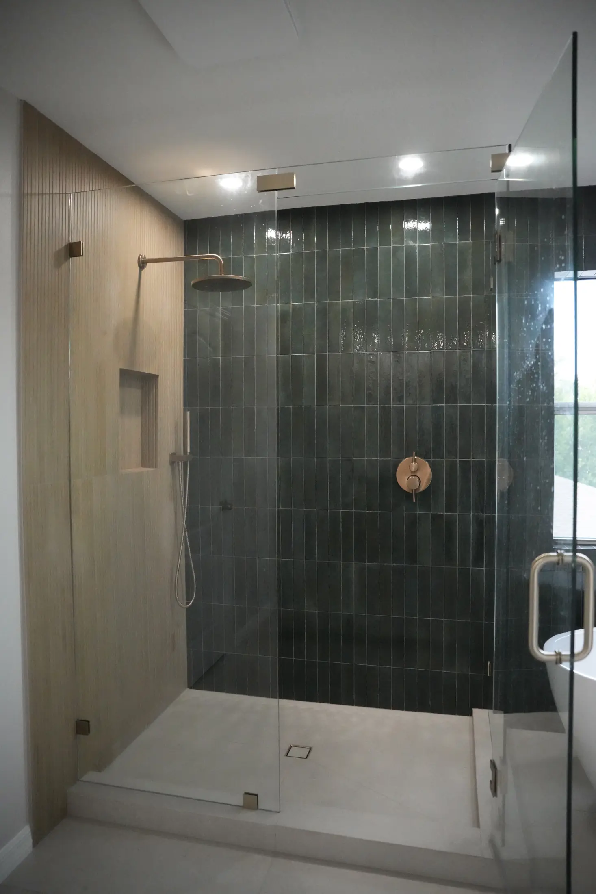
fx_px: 596
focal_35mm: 24
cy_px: 447
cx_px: 298
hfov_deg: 53.1
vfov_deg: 73.7
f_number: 2.8
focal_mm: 24
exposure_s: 1/3200
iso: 12800
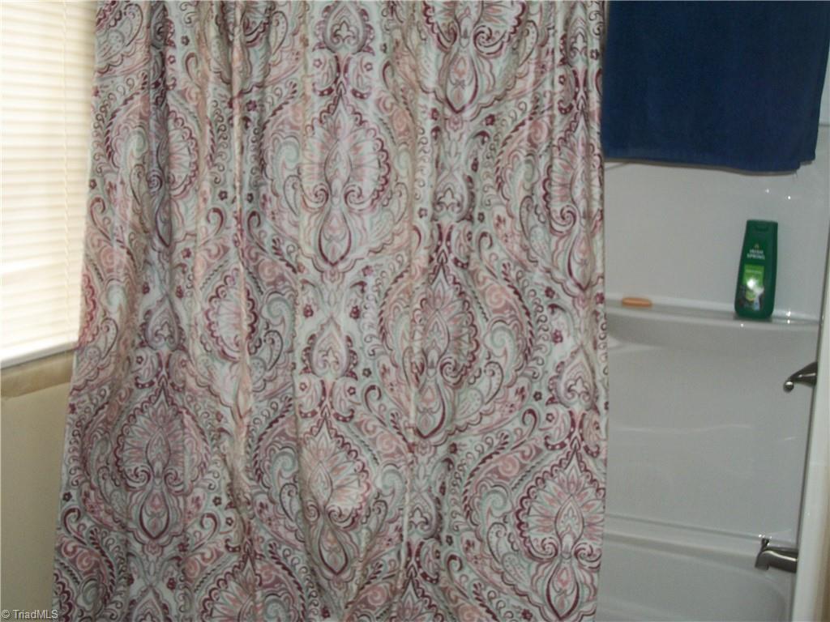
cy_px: 311
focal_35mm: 50
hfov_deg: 38.2
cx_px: 415
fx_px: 1199
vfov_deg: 29.1
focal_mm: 8.8
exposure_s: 1/40
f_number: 3.6
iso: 160
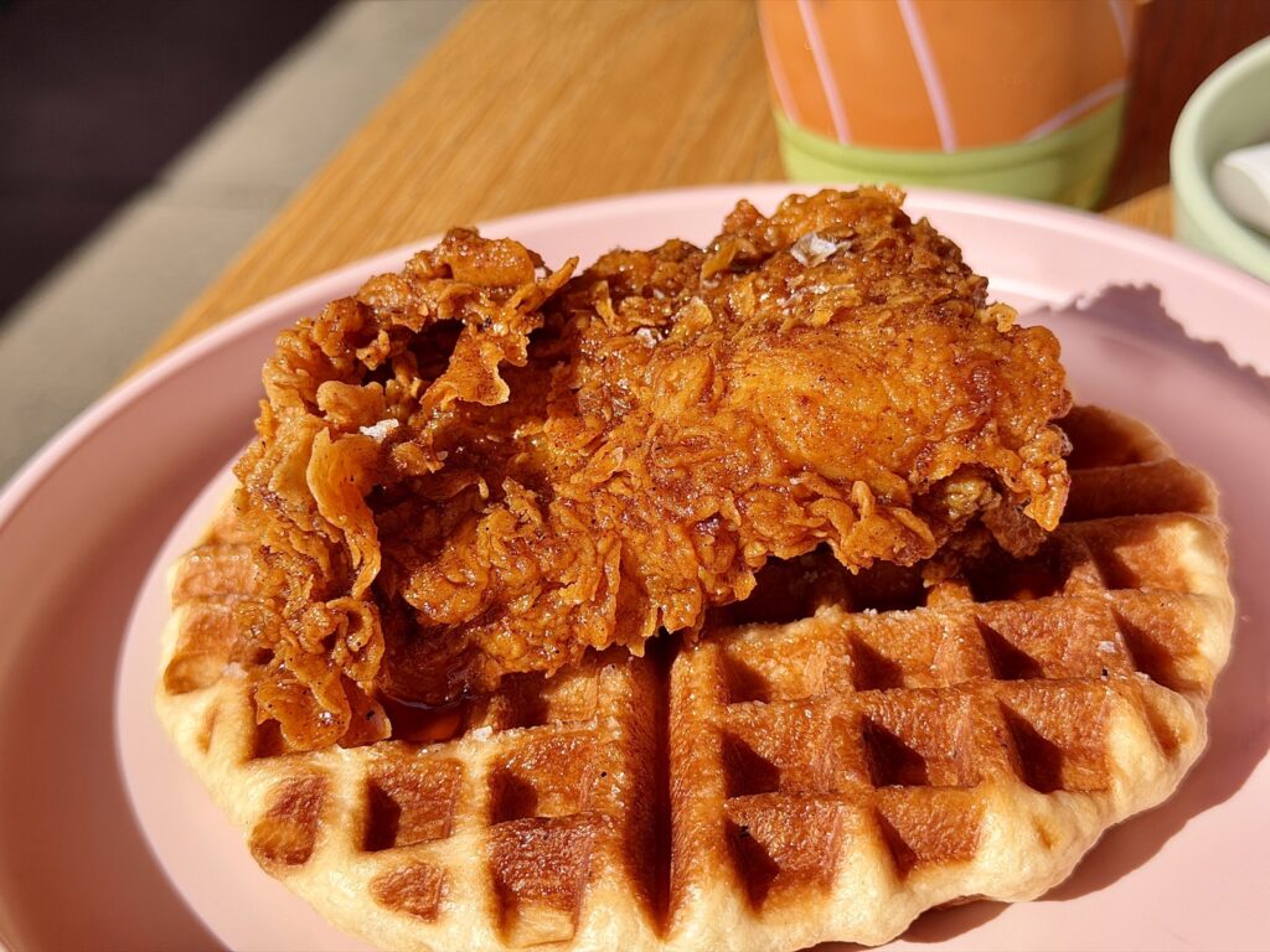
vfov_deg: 30.3
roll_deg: +5.7
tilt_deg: -33.8
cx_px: 635
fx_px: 1761
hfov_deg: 39.7
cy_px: 476
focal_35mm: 48
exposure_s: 1/1754
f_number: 1.78
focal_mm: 6.76
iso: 80
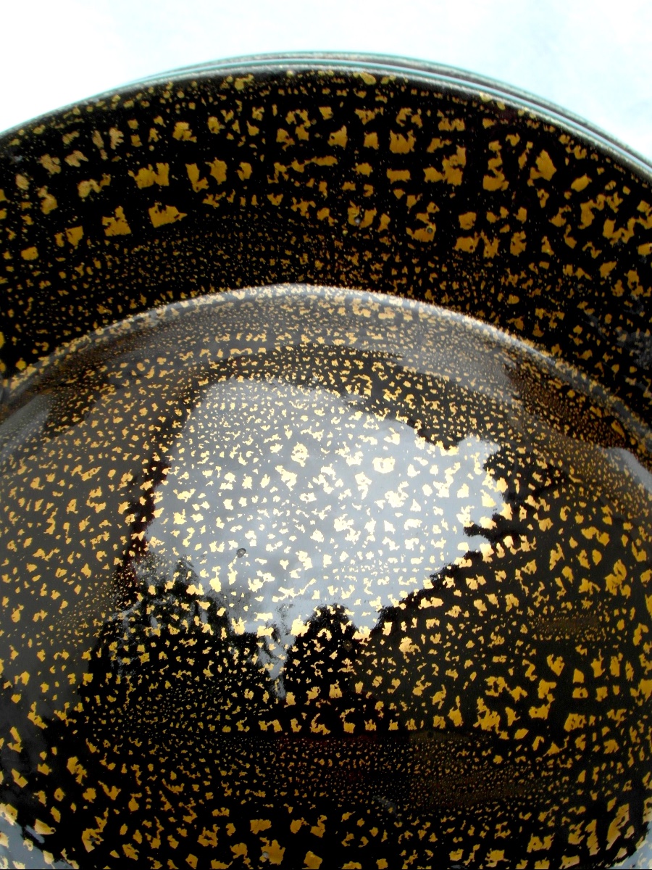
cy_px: 435
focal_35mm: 53
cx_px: 326
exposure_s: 1/45
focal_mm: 8.7
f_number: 6
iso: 80
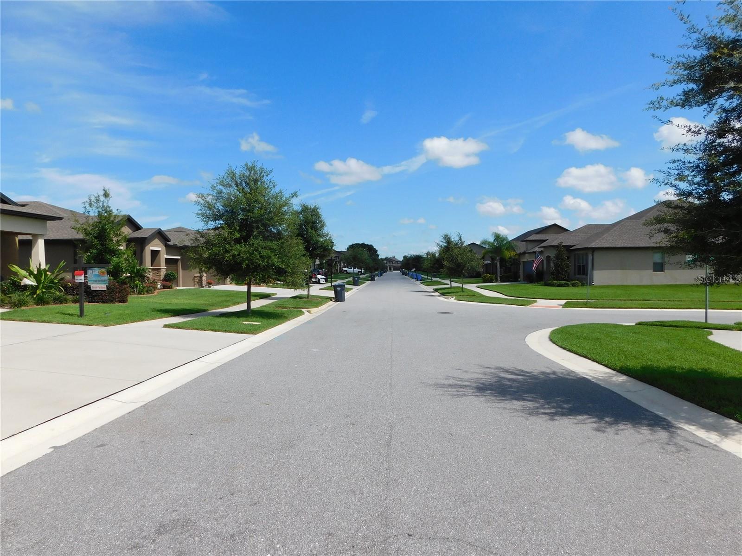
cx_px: 371
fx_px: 493
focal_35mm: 23
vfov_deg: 58.9
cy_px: 278
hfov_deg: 73.9
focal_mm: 4
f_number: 6
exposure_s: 1/640
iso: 125
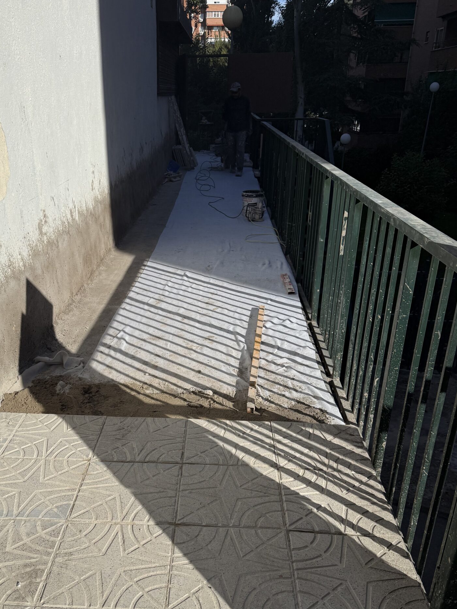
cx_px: 167
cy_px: 403
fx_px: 581
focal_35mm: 33
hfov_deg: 42.6
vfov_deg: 54.3
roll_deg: +1.6
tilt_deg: -26.7
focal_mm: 6.76
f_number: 1.78
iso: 80
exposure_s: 1/8130
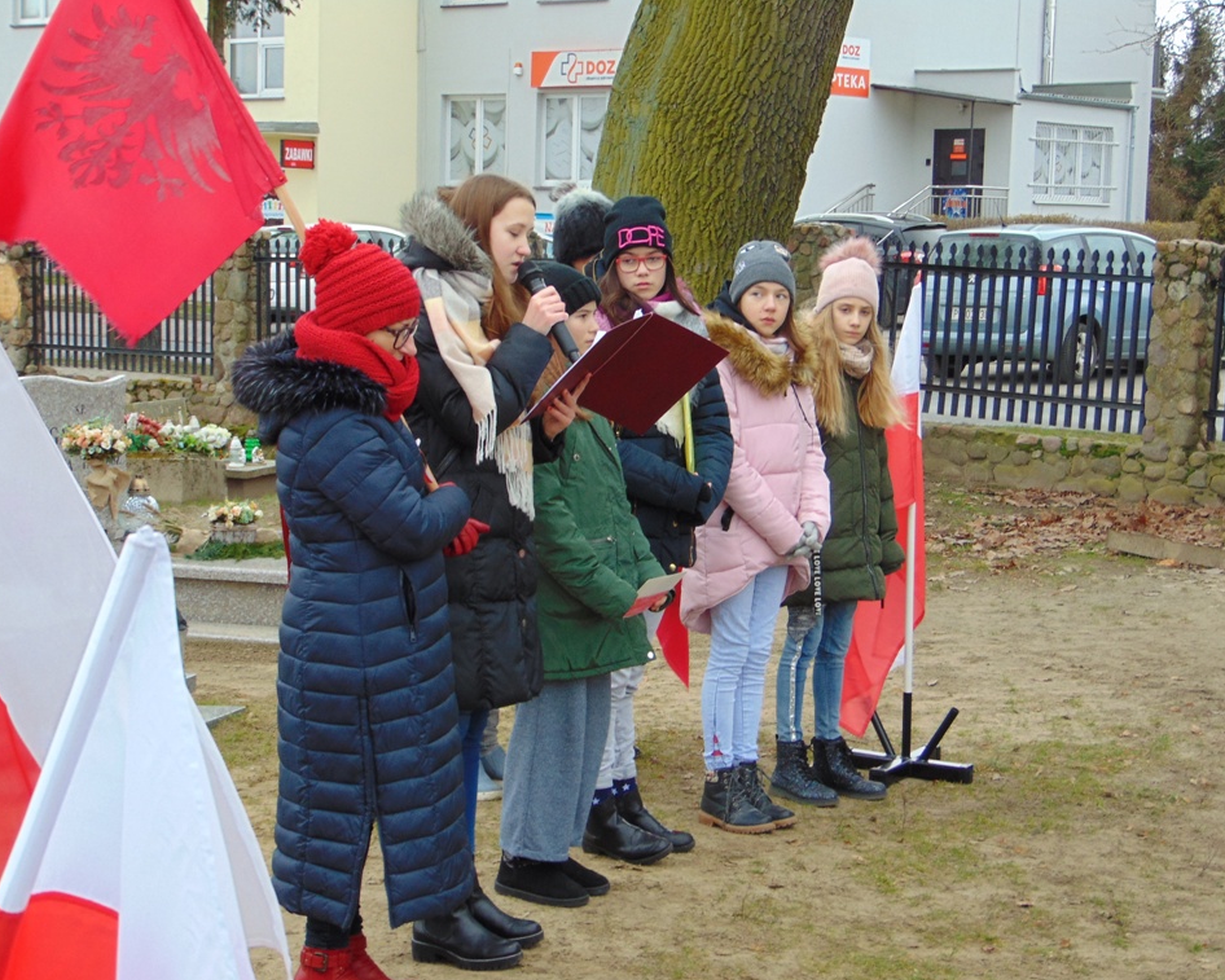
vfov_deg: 20.4
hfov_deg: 25.4
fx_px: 2719
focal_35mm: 75
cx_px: 647
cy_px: 492
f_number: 3.7
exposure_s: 1/30
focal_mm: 12.8
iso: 100
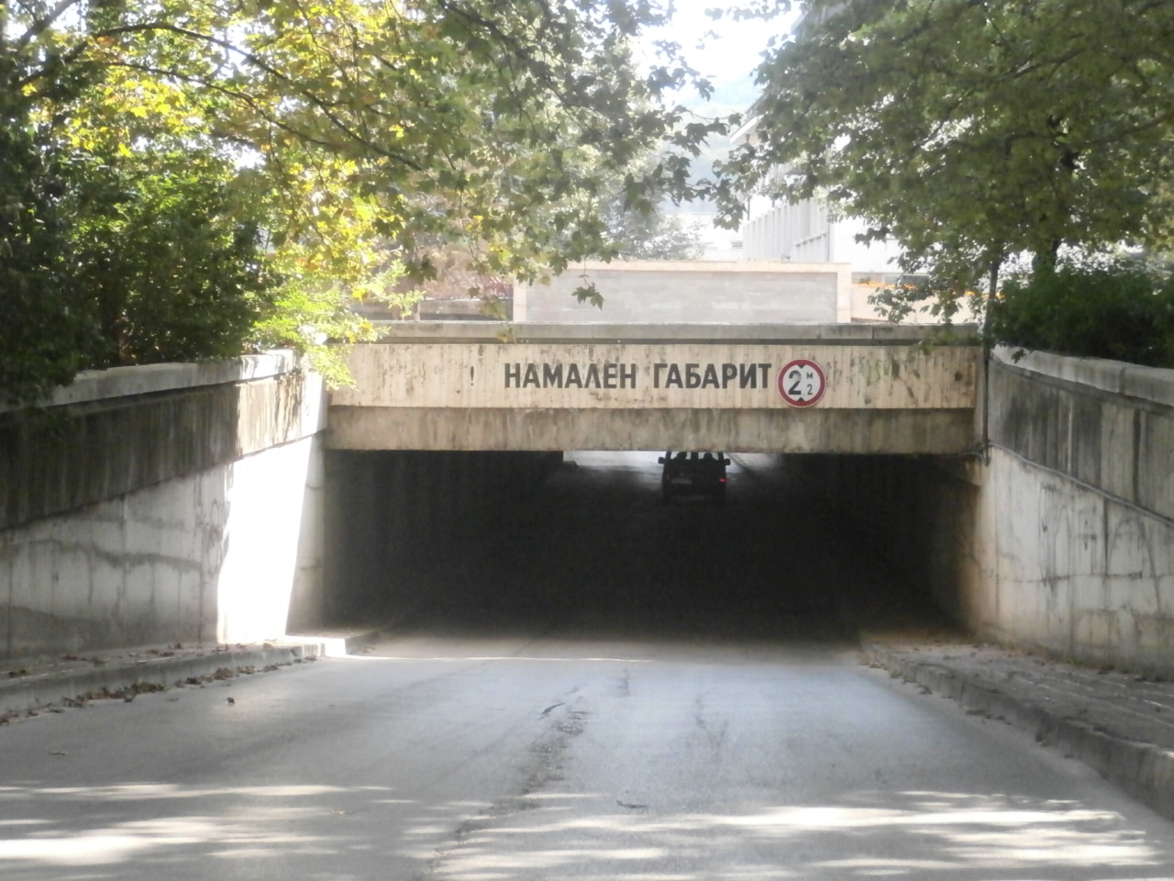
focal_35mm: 86
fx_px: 2917
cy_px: 440
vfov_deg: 17.2
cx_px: 587
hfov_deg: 22.8
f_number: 5
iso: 800
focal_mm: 15.16
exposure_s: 1/400
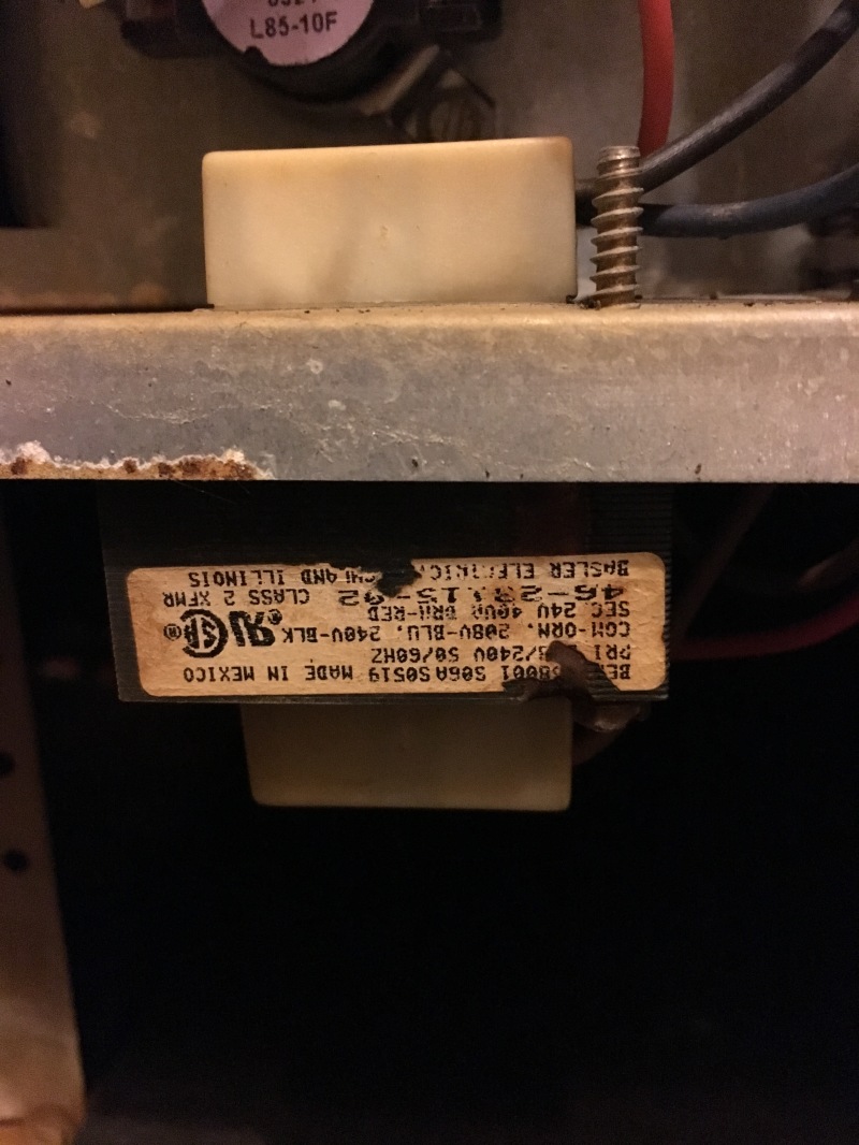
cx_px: 430
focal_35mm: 29
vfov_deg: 61.6
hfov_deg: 48.2
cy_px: 572
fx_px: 959
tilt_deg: -16.3
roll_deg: +2.0
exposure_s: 1/15
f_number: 2.2
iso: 1000
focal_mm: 4.15
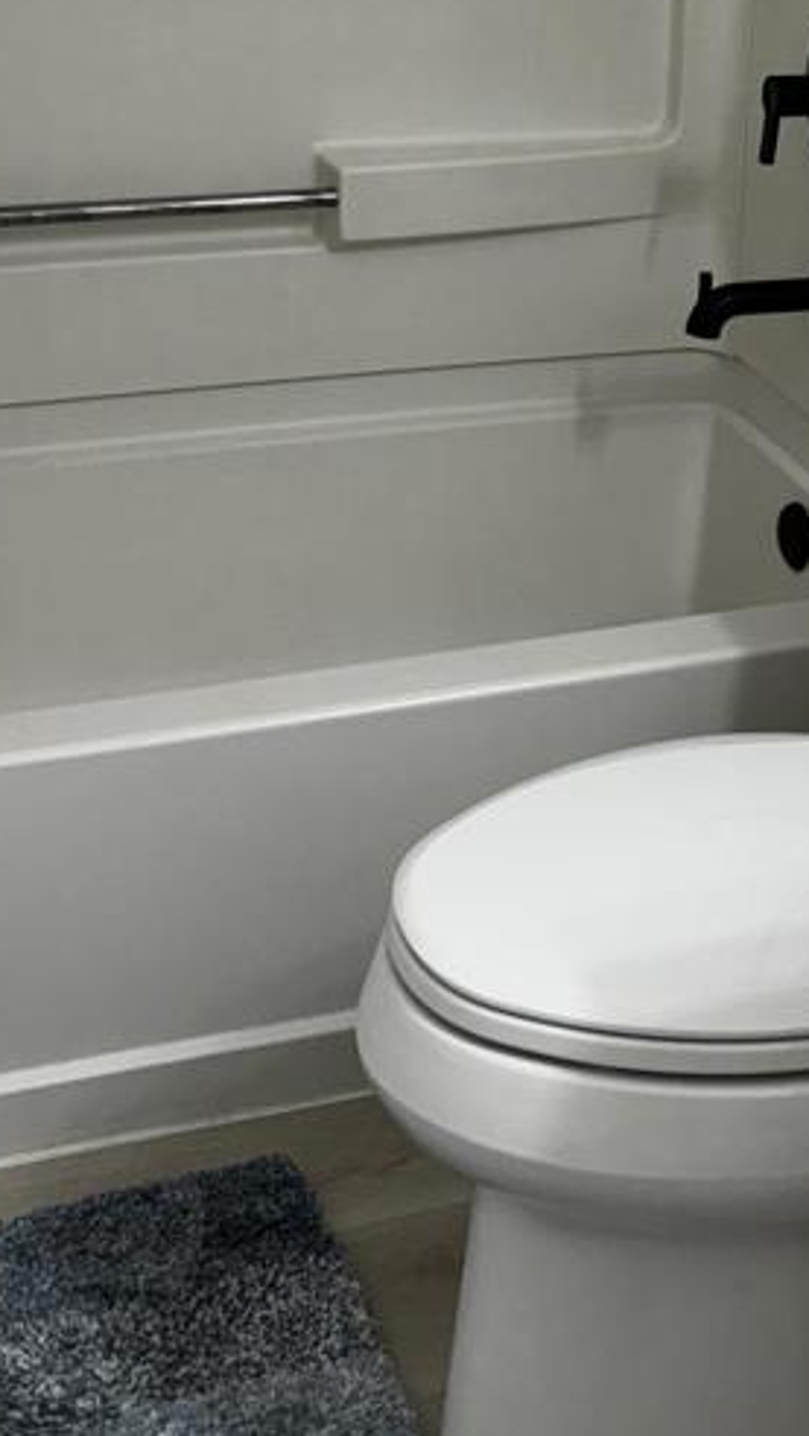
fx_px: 2248
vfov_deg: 33.6
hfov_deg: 20.3
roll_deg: -1.2
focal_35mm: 59
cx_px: 570
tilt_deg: -12.7
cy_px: 143
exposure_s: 1/120
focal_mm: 5.96
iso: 100
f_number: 1.6
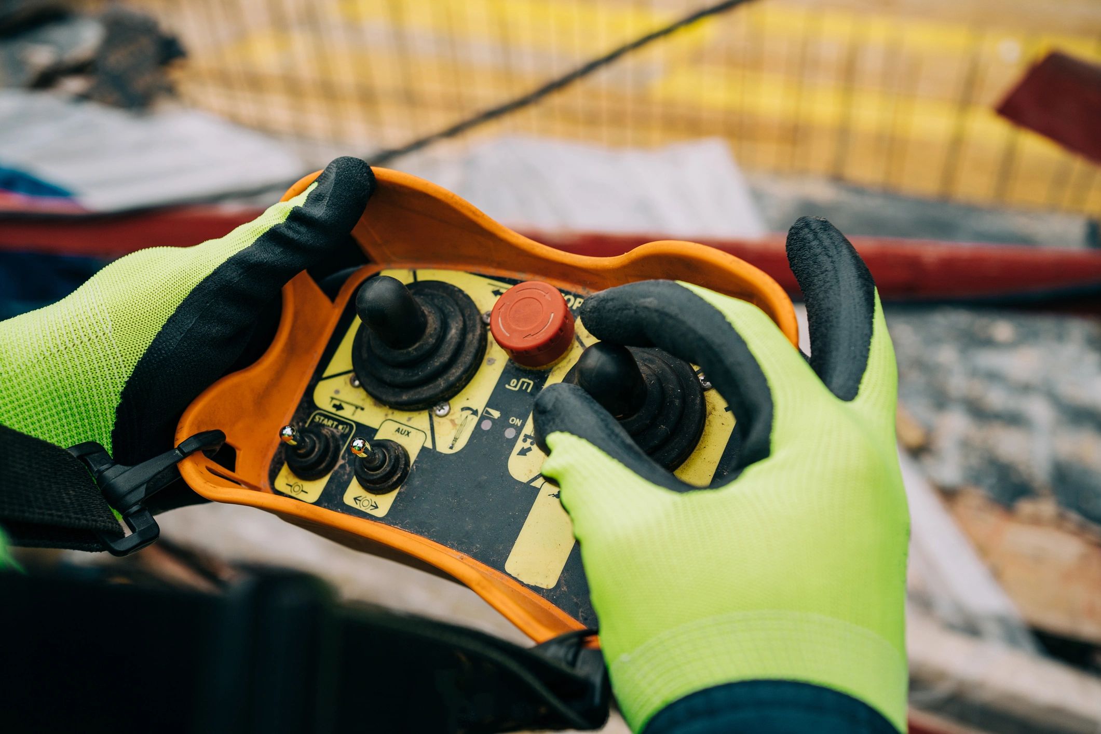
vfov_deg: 37.9
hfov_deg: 54.4
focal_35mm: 35
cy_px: 367
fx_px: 1070
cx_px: 550
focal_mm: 35
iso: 200
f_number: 4.5
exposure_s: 1/320
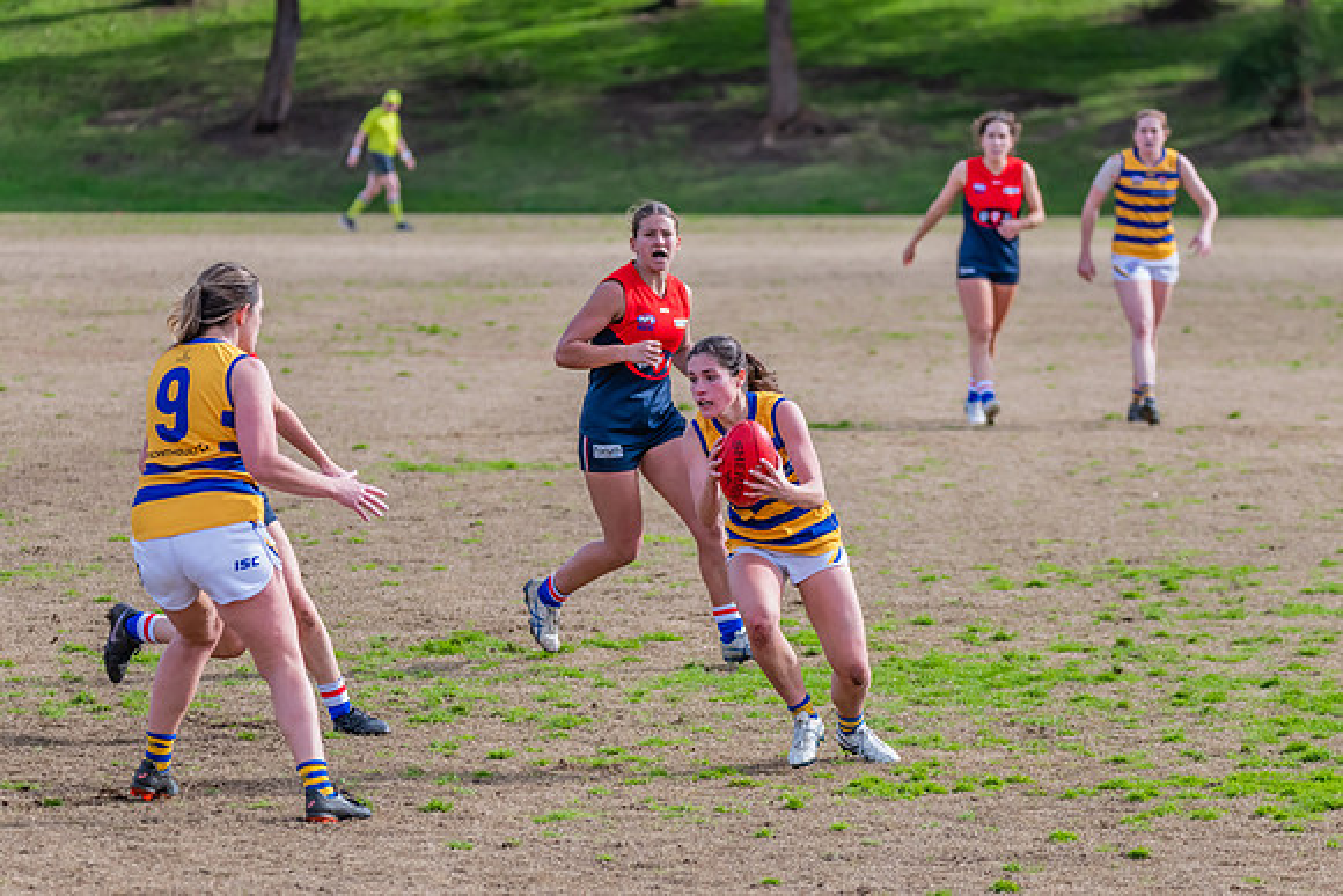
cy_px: 481
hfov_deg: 8.0
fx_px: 9543
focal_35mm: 256
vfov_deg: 5.4
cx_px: 724
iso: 800
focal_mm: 210
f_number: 6.3
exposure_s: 1/1600
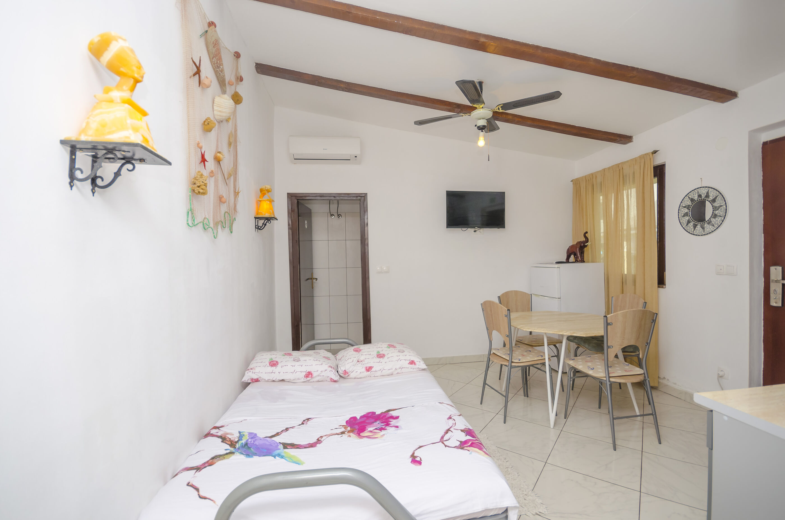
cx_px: 392
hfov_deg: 100.5
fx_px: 326
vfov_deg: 77.1
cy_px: 260
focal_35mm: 15
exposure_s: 1/160
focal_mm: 10
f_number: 7.1
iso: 100
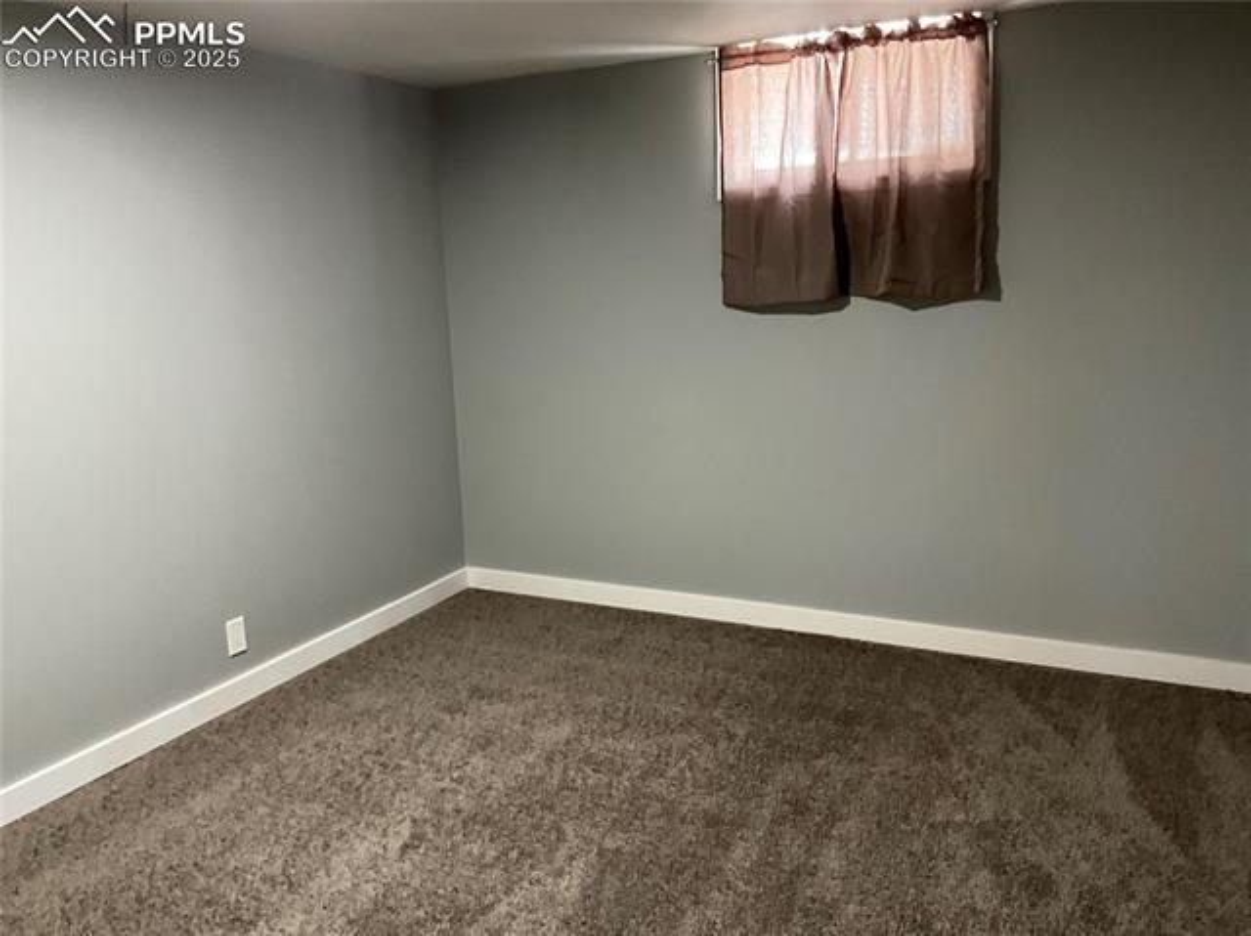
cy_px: 468
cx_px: 626
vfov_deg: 48.2
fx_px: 1047
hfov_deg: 61.7
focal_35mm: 29
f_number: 1.8
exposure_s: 1/47
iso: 320
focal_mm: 3
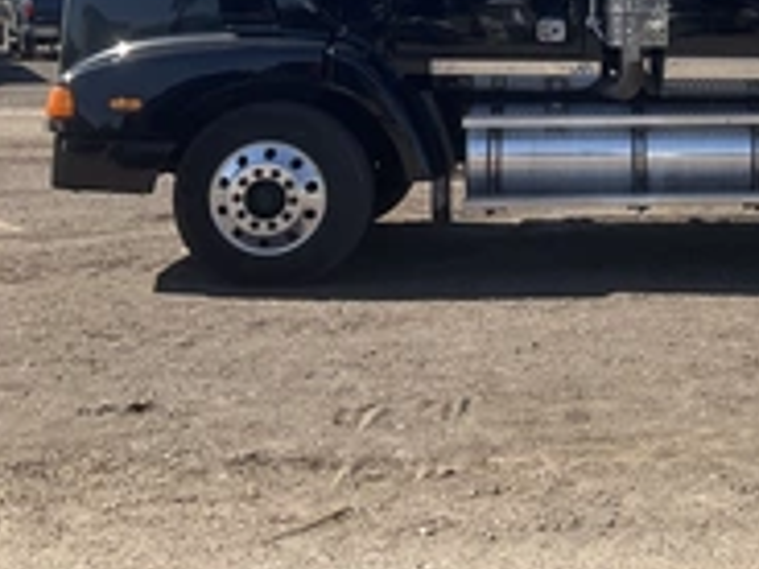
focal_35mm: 63
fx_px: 1381
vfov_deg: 22.3
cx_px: 800
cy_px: -8
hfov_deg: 28.4
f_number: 1.8
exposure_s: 1/1377
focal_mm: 3
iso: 25
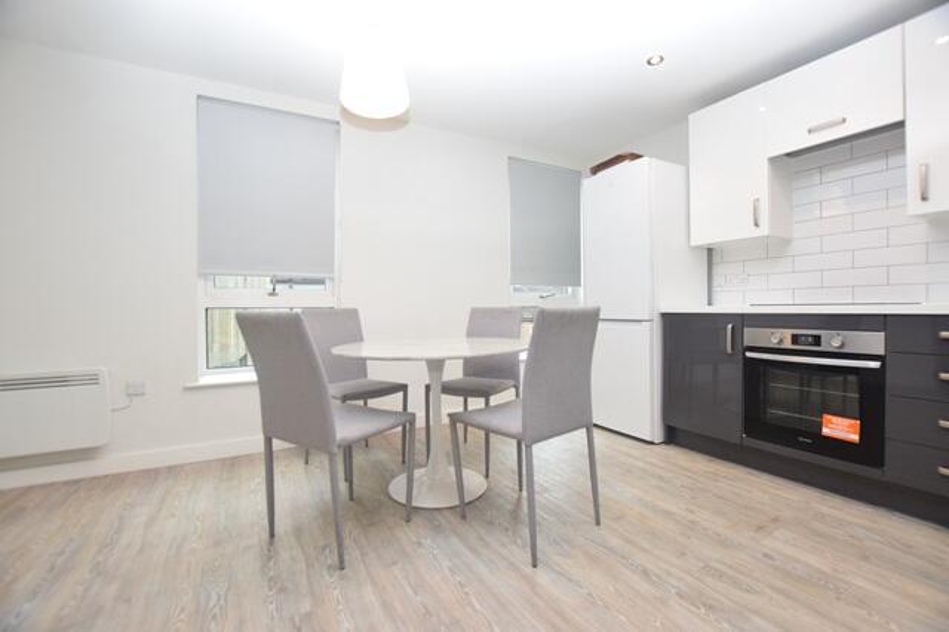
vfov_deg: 77.3
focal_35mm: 15
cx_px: 474
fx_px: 395
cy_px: 316
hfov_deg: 100.4
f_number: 5
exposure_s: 1/100
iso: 800
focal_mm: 10
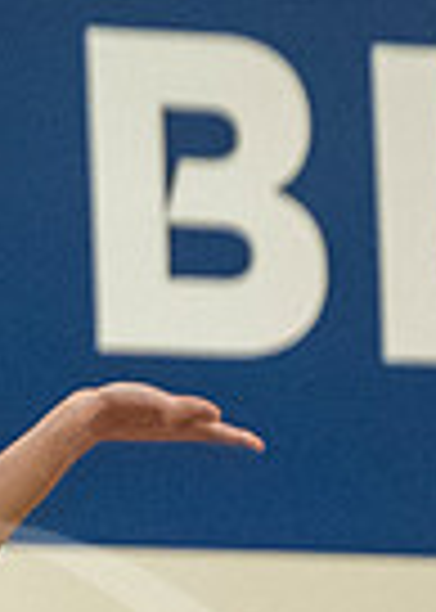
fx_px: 8989
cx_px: -340
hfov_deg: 2.8
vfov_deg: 3.9
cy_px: 967
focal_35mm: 518
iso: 3200
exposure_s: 1/1000
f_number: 2.8
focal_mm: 71
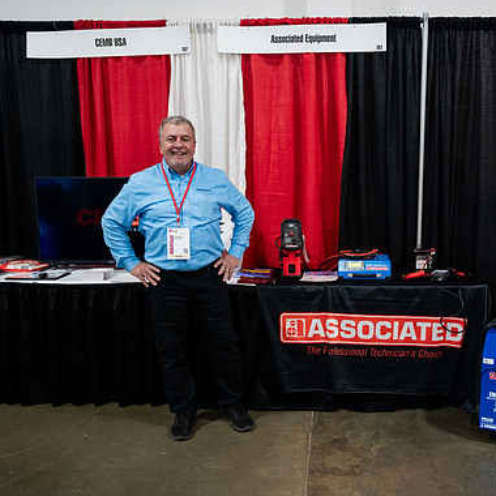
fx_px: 584
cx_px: 335
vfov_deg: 46.0
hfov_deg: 45.3
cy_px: 244
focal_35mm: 36
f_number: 3.2
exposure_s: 1/200
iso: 2500
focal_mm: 26.5
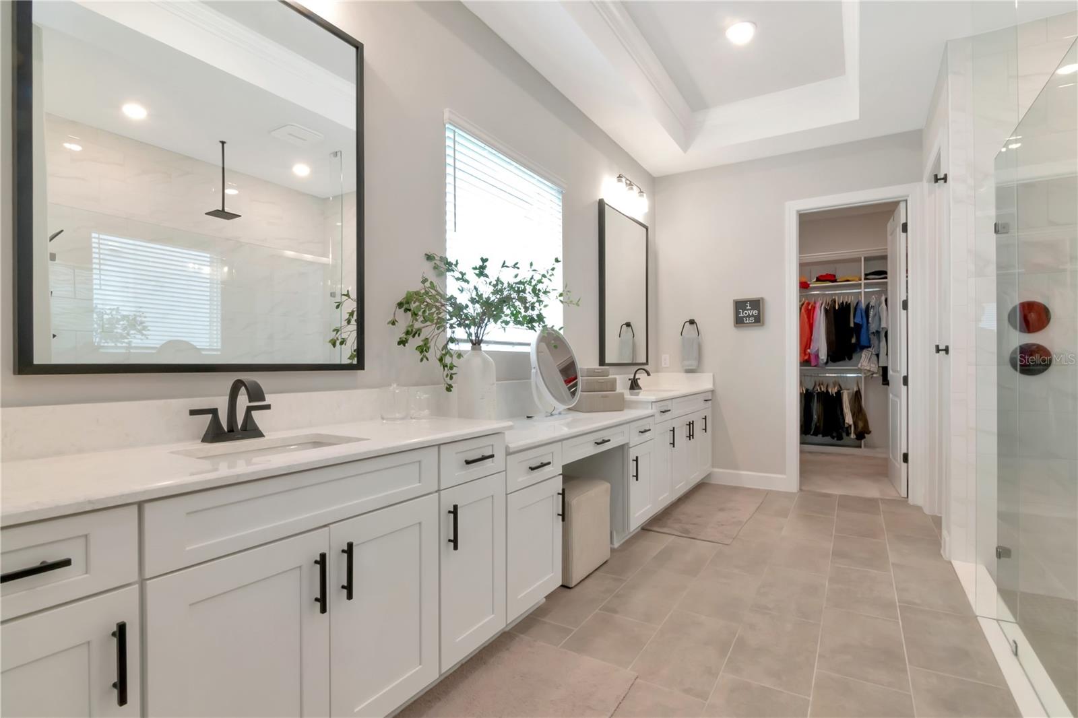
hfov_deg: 95.0
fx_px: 494
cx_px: 539
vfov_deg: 72.0
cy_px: 359
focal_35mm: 16
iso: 800
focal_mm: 11
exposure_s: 1/6
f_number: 18
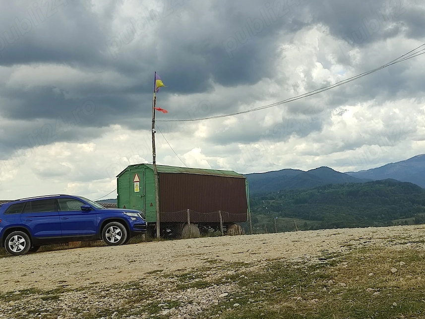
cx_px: 216
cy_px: 148
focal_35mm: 28
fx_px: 344
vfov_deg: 49.7
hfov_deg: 63.4
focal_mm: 5.89
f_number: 1.89
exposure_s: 1/405
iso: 50
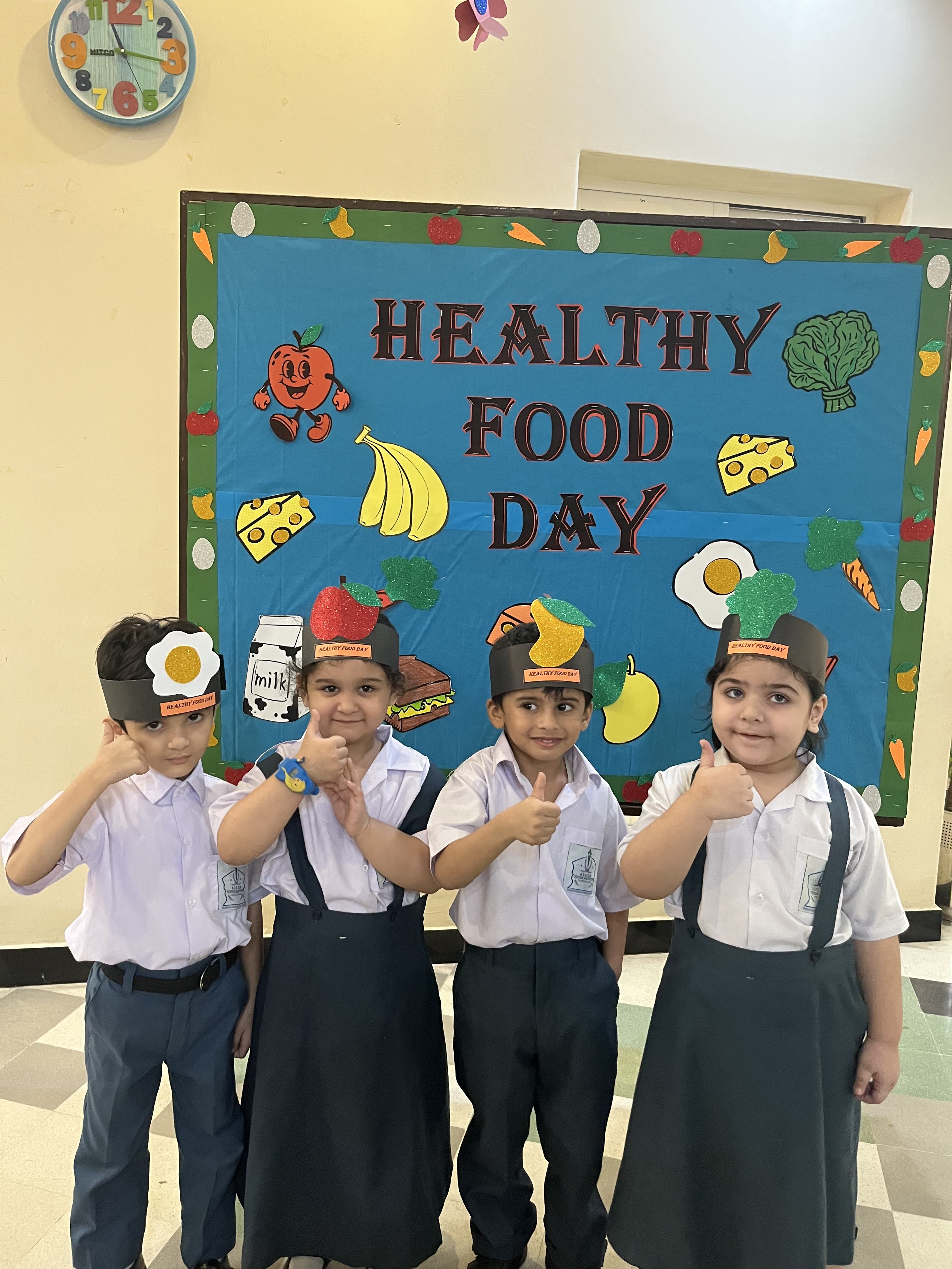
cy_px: 634
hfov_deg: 53.1
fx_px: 953
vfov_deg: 67.3
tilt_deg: -7.6
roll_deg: -2.0
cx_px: 476
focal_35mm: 26
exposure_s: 1/47
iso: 500
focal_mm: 5.1
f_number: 1.6
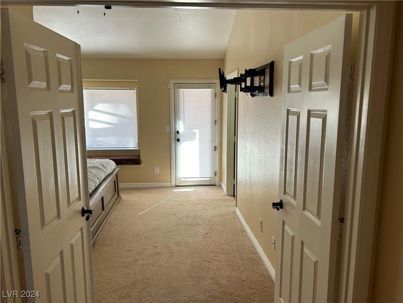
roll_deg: +0.5
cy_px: 152
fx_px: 303
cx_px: 202
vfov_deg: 53.1
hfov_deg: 67.3
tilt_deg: -8.2
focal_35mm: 26
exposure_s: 1/121
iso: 40
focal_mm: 5.7
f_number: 1.5
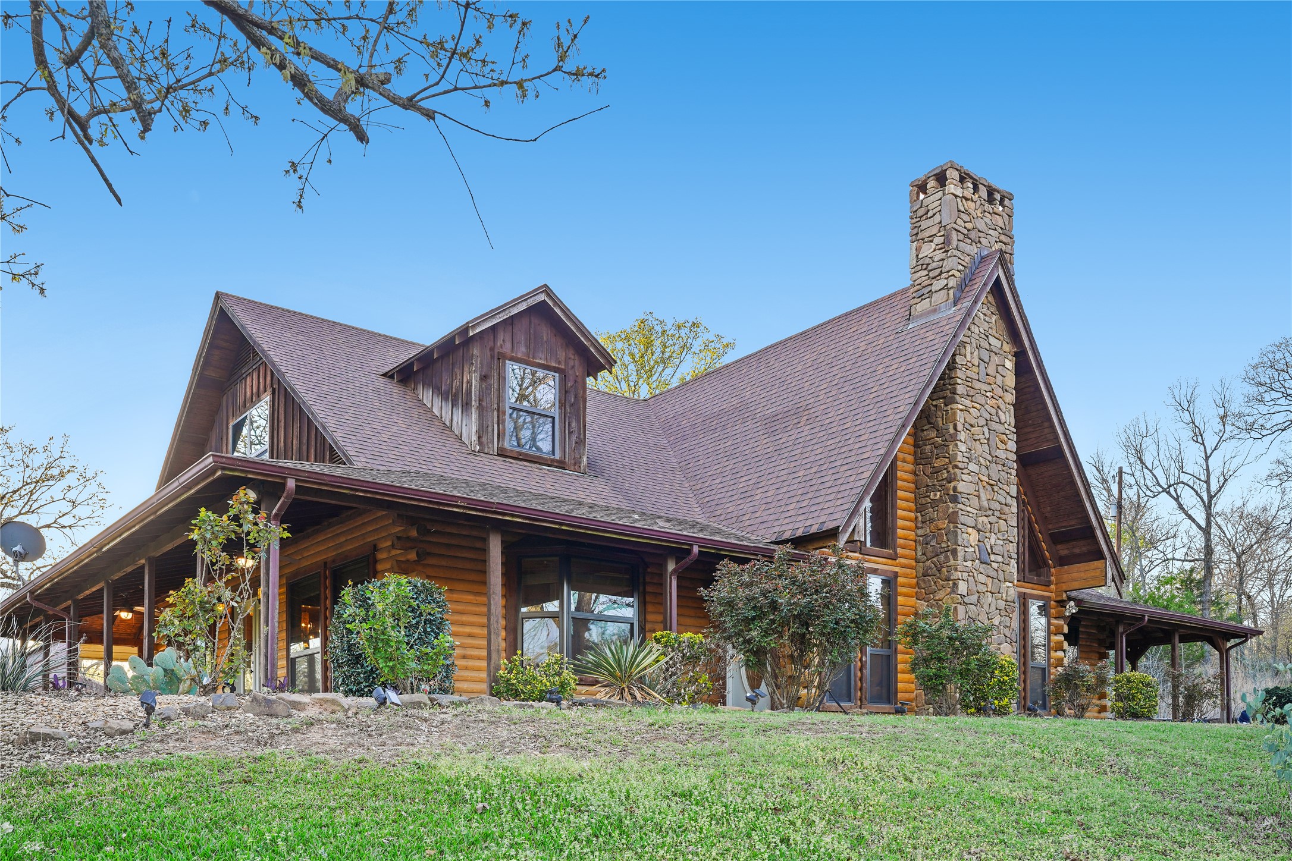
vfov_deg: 42.0
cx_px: 646
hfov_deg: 59.8
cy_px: 430
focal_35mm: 31
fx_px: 1123
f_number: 7.1
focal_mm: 31.3
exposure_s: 1/30
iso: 200
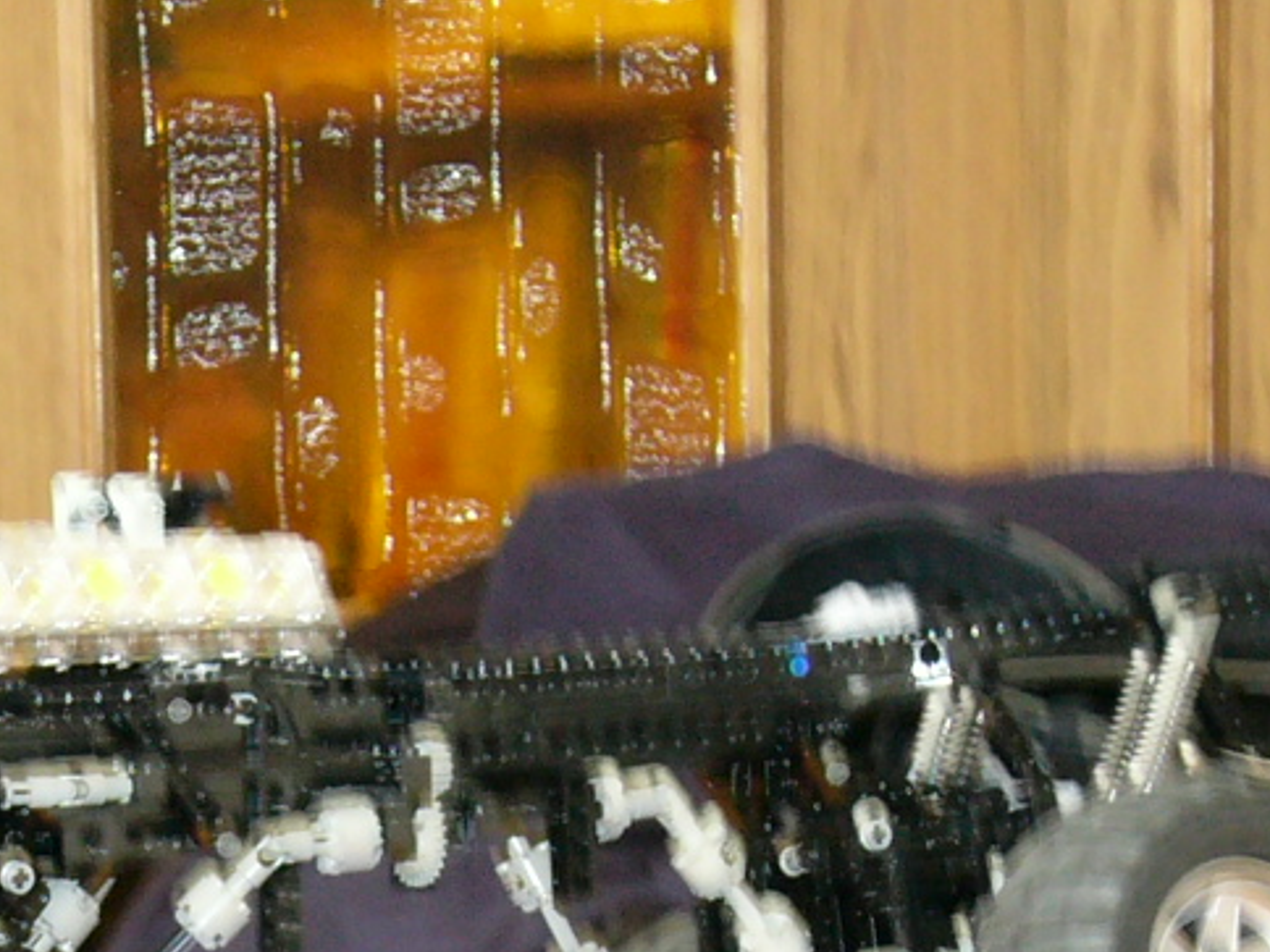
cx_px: 192
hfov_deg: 10.6
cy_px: 1188
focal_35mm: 185
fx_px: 6787
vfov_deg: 7.9
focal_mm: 11.6
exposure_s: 1
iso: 200
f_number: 4
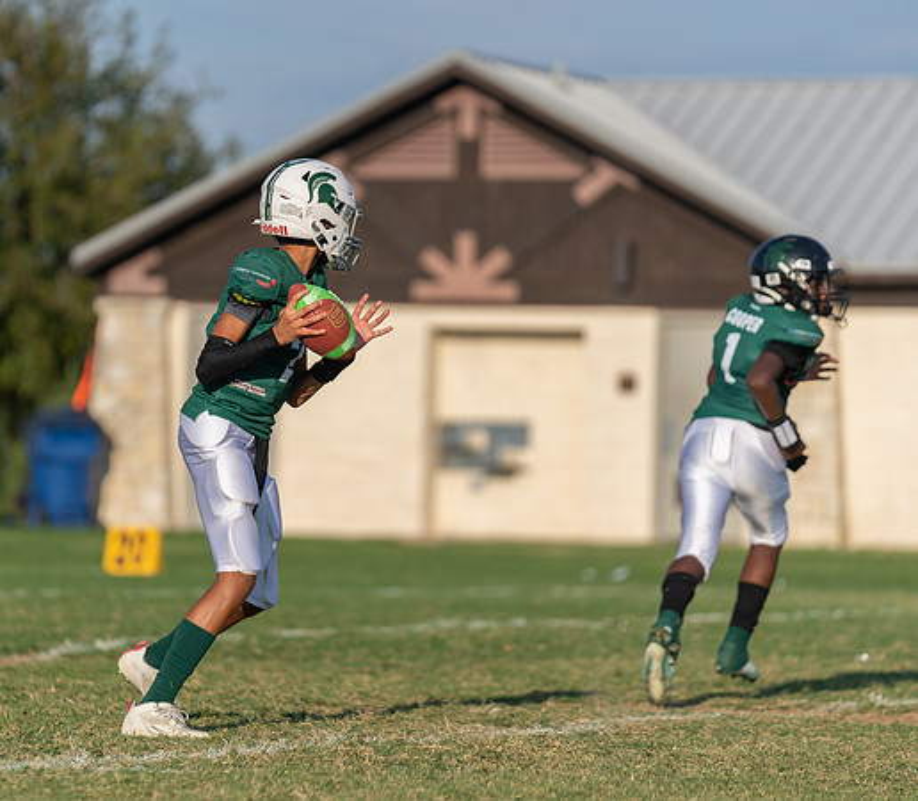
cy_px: 359
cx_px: 337
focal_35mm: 261
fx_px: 7352
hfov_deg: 7.1
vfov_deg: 6.2
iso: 125
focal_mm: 200
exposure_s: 1/2000
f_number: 2.8
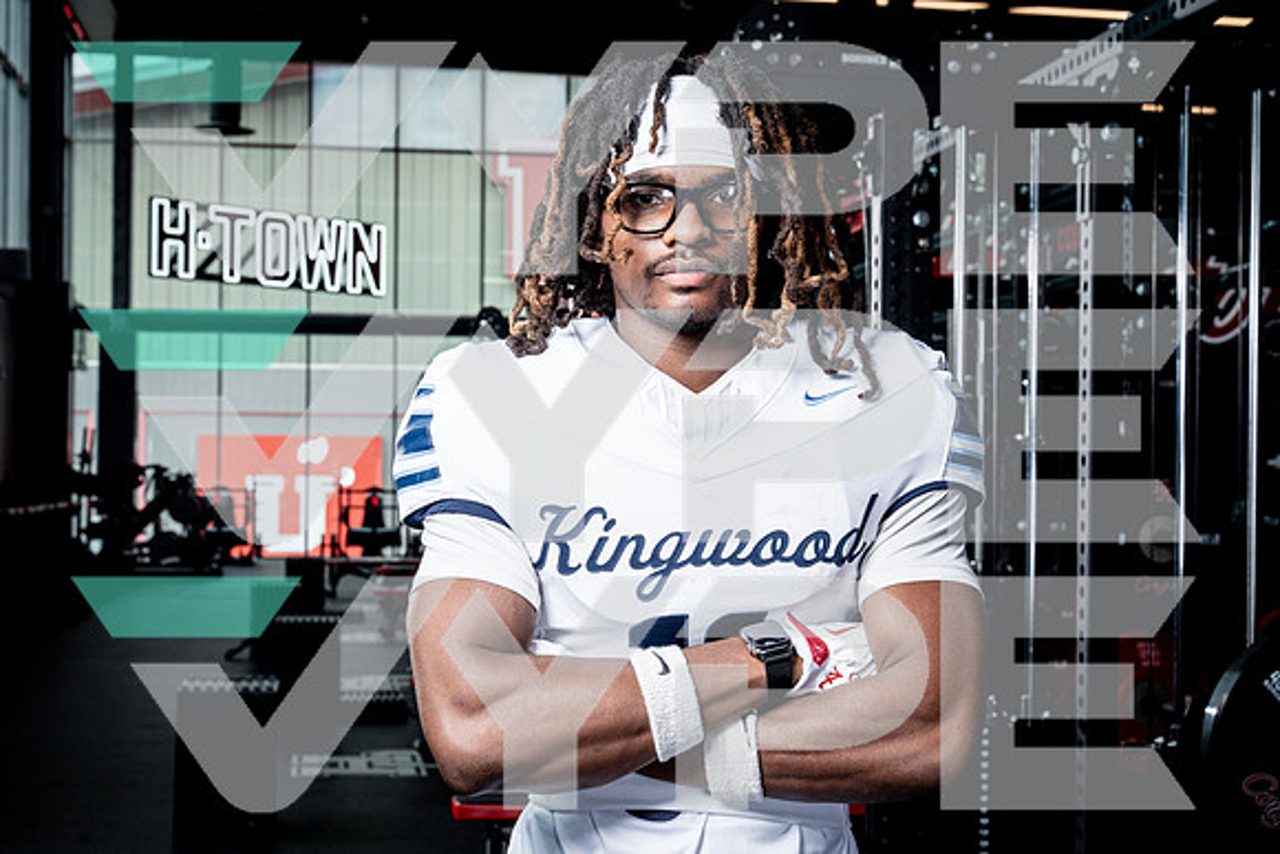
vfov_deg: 23.4
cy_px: 427
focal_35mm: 58
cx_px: 640
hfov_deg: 34.5
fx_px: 2063
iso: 640
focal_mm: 58
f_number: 9
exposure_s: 1/250
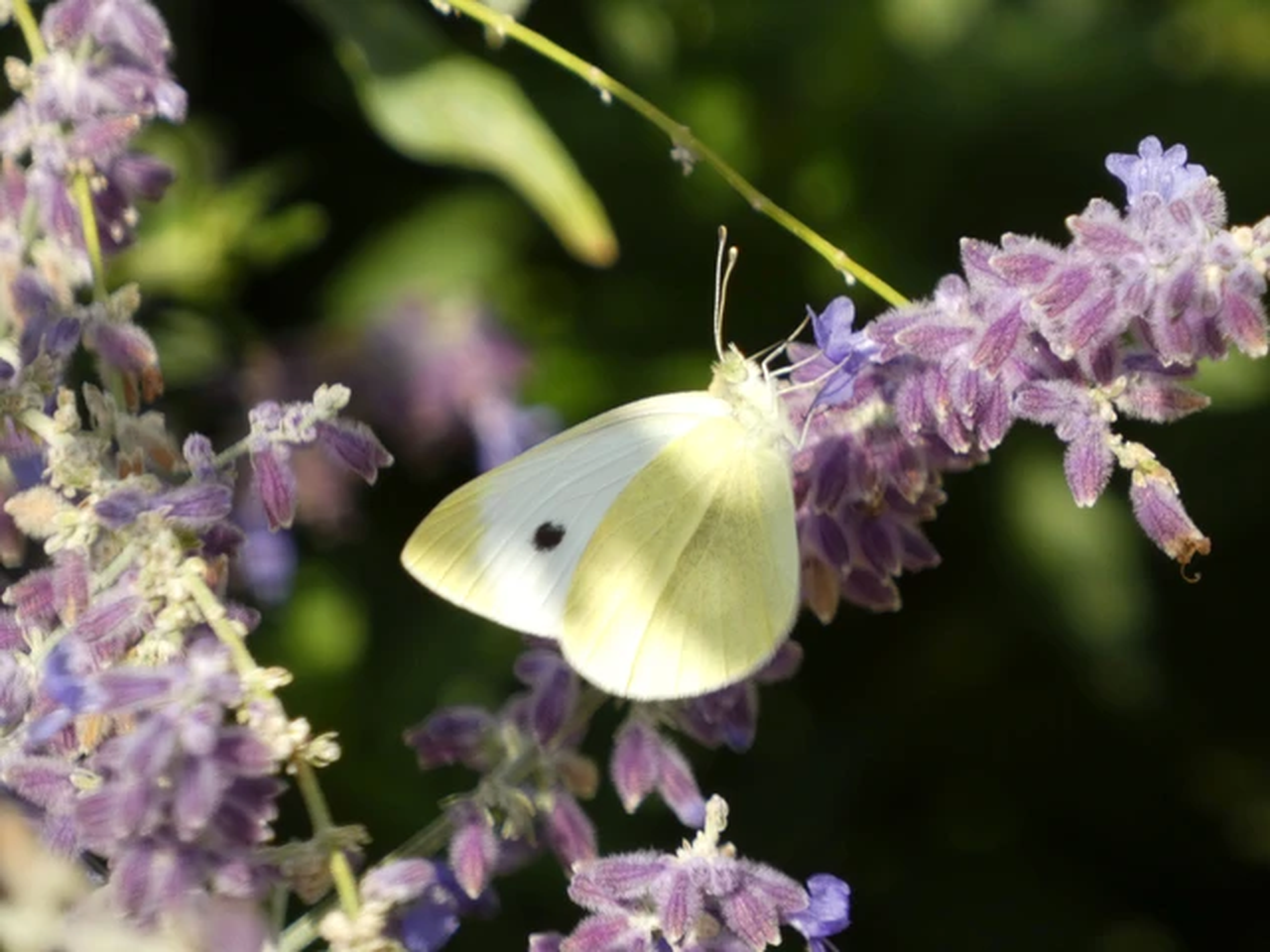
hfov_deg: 2.0
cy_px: 476
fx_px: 35808
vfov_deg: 1.5
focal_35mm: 976
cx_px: 635
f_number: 5.6
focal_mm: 174.8
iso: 200
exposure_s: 1/320
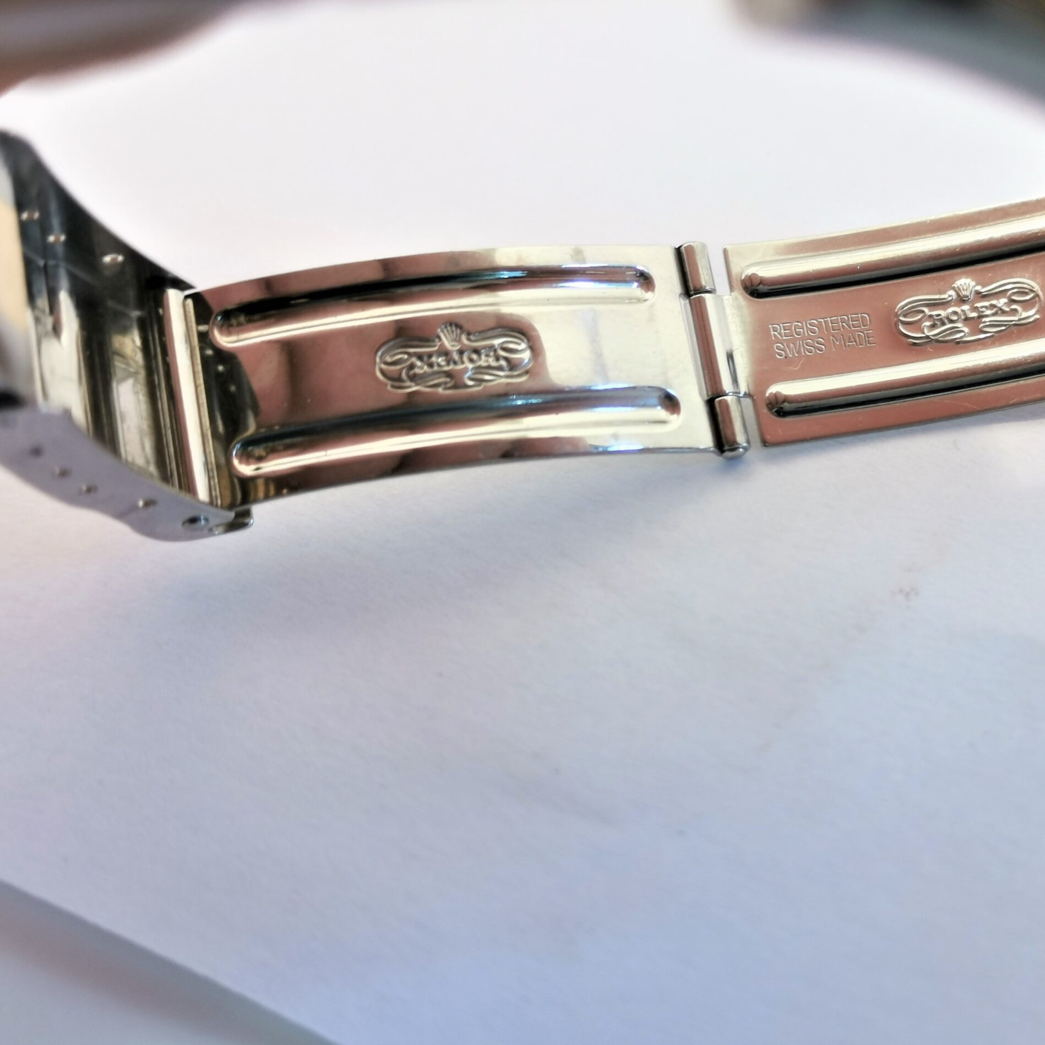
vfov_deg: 27.7
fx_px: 2118
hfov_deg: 27.6
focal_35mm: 62
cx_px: 692
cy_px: 520
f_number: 1.8
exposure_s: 1/111
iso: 50
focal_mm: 5.58
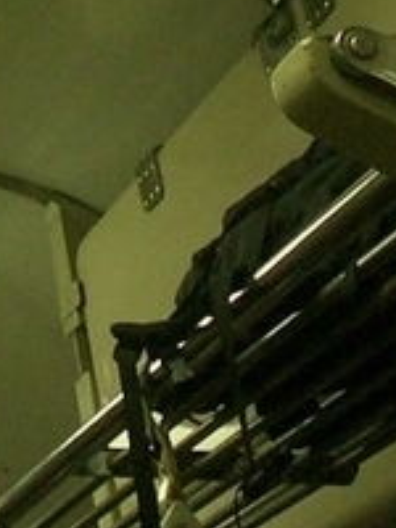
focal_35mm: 148
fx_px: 2257
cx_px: -341
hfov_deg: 9.5
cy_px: -127
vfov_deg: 13.0
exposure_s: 1/50
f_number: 3.5
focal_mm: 5.6
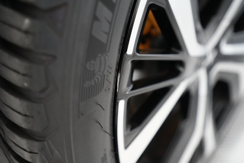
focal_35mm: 28
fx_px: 190
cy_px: 82
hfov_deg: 65.5
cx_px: 122
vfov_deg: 46.4
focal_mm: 28
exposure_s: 1/250
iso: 5000
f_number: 2.8
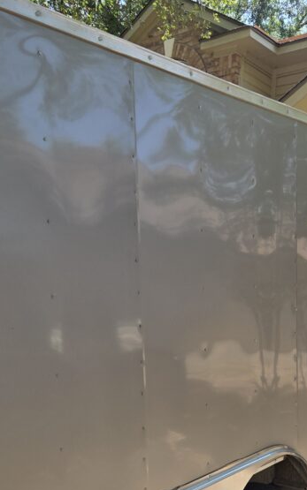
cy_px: 353
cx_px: 198
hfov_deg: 28.5
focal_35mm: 45
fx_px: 602
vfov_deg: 43.3
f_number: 1.8
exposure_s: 1/1016
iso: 25
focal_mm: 5.4
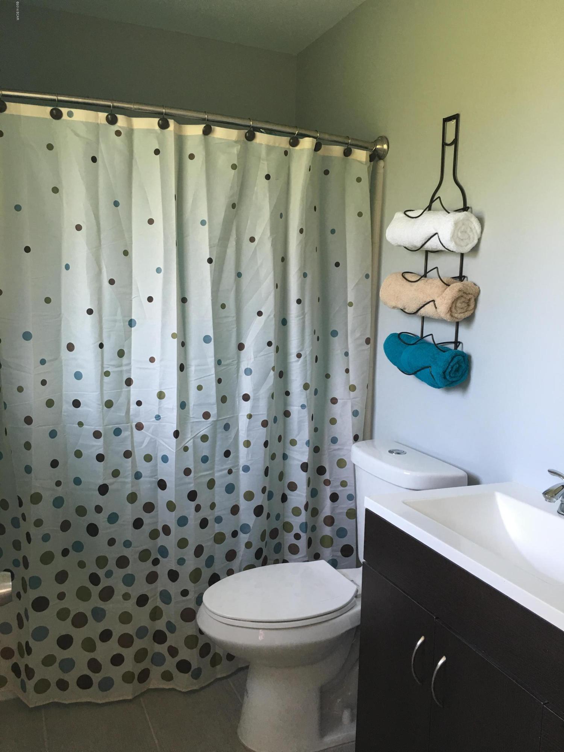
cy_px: 376
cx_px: 282
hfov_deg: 48.2
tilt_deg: -5.9
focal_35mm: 29
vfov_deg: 61.7
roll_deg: -1.5
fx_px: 630
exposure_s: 1/15
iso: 25
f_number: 2.2
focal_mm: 4.15
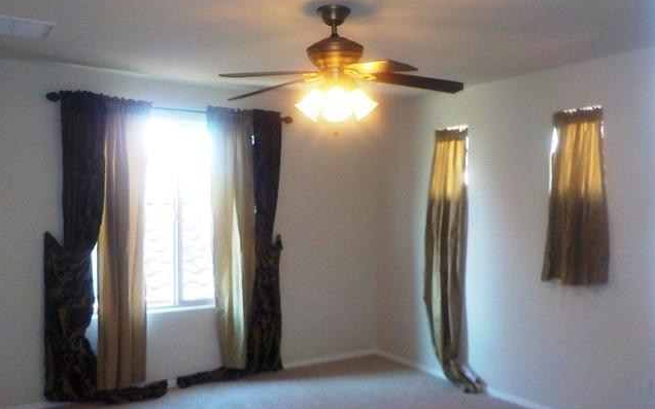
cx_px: 328
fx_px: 571
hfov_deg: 59.7
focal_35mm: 32
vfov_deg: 39.3
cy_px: 239
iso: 250
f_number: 3.3
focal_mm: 4.1
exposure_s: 1/30
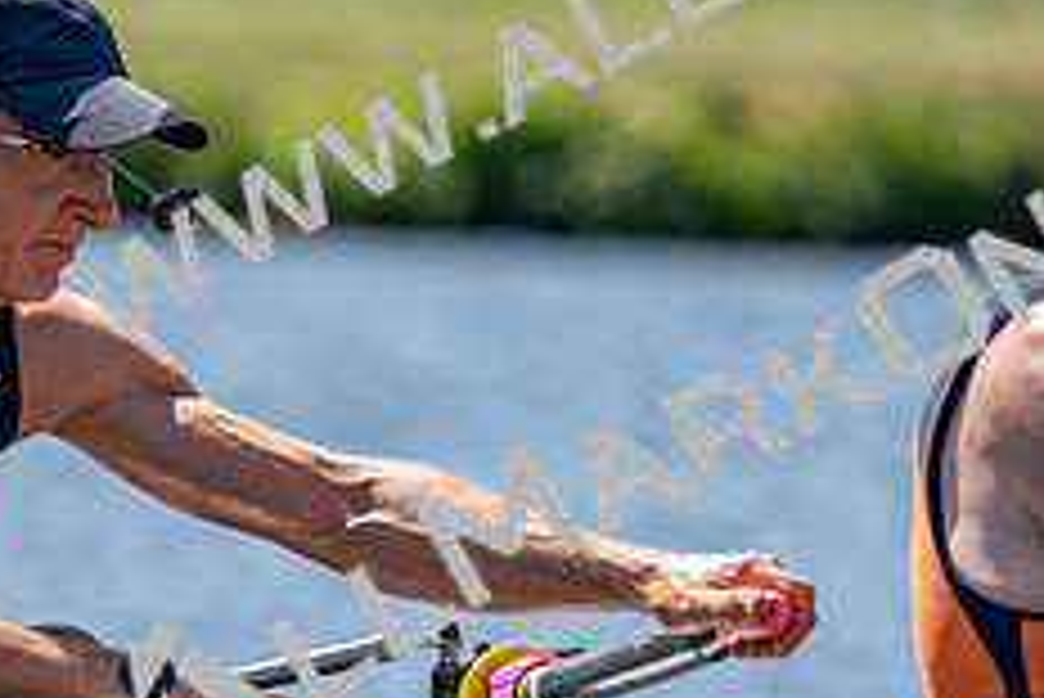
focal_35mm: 1017
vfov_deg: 1.4
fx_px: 29510
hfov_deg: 2.0
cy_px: 412
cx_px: -256
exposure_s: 1/2000
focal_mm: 407
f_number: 6.3
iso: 400
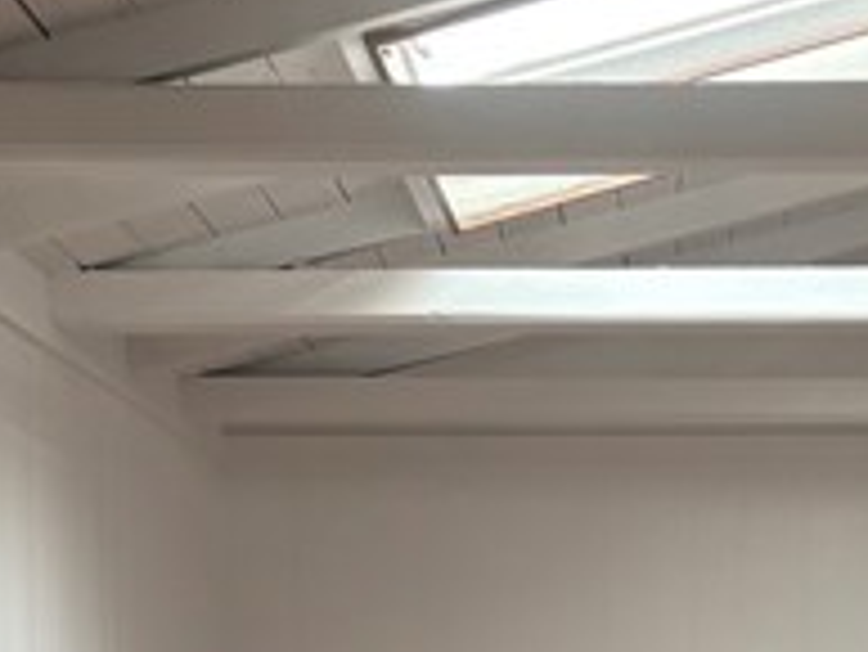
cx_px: 567
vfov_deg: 15.7
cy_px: 1012
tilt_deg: -6.7
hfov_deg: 22.7
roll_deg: +0.5
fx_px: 2158
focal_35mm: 86
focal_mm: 5.96
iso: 125
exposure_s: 1/114
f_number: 1.6
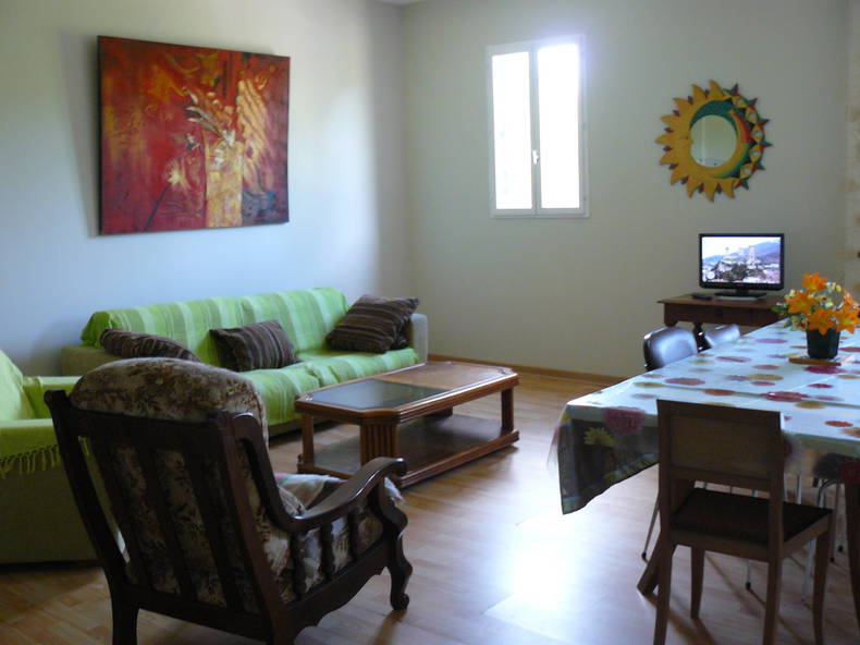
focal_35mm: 36
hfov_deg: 51.4
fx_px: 894
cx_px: 430
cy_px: 322
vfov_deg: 39.6
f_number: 2.8
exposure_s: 1/13
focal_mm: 6
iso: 200
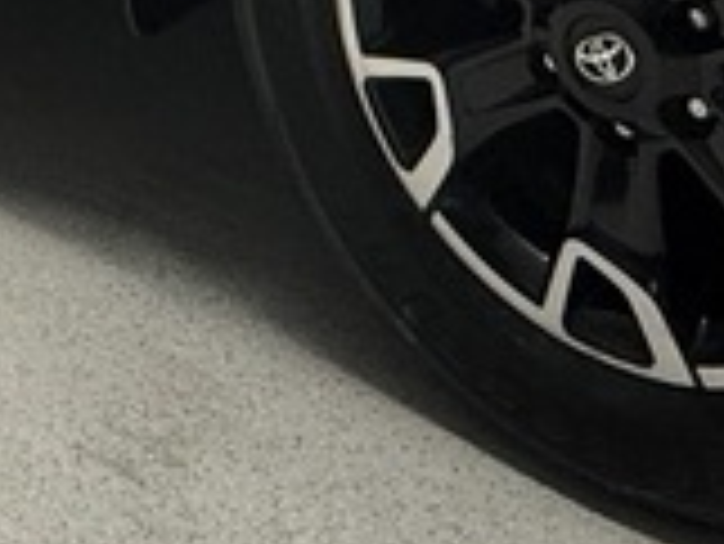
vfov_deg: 13.6
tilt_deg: -9.7
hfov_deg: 21.9
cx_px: 459
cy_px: -611
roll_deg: +1.7
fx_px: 1863
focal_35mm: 89
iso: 200
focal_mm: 2.22
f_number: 2.2
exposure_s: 1/100
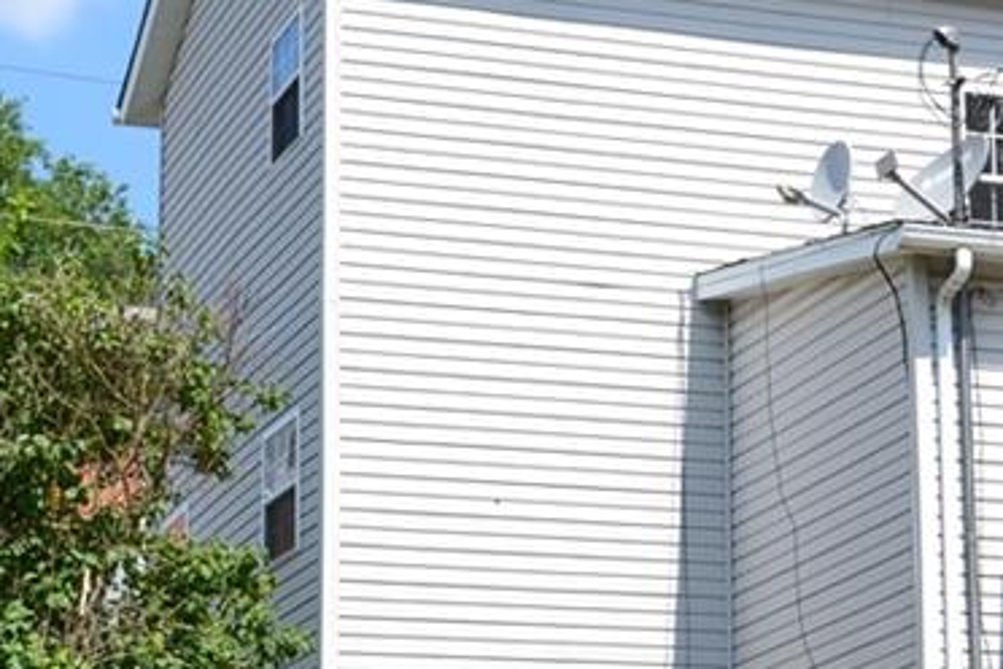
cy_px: 399
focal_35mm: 124
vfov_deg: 11.1
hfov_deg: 16.0
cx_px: 1116
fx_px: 3455
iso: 400
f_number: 10
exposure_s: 1/320
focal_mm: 30
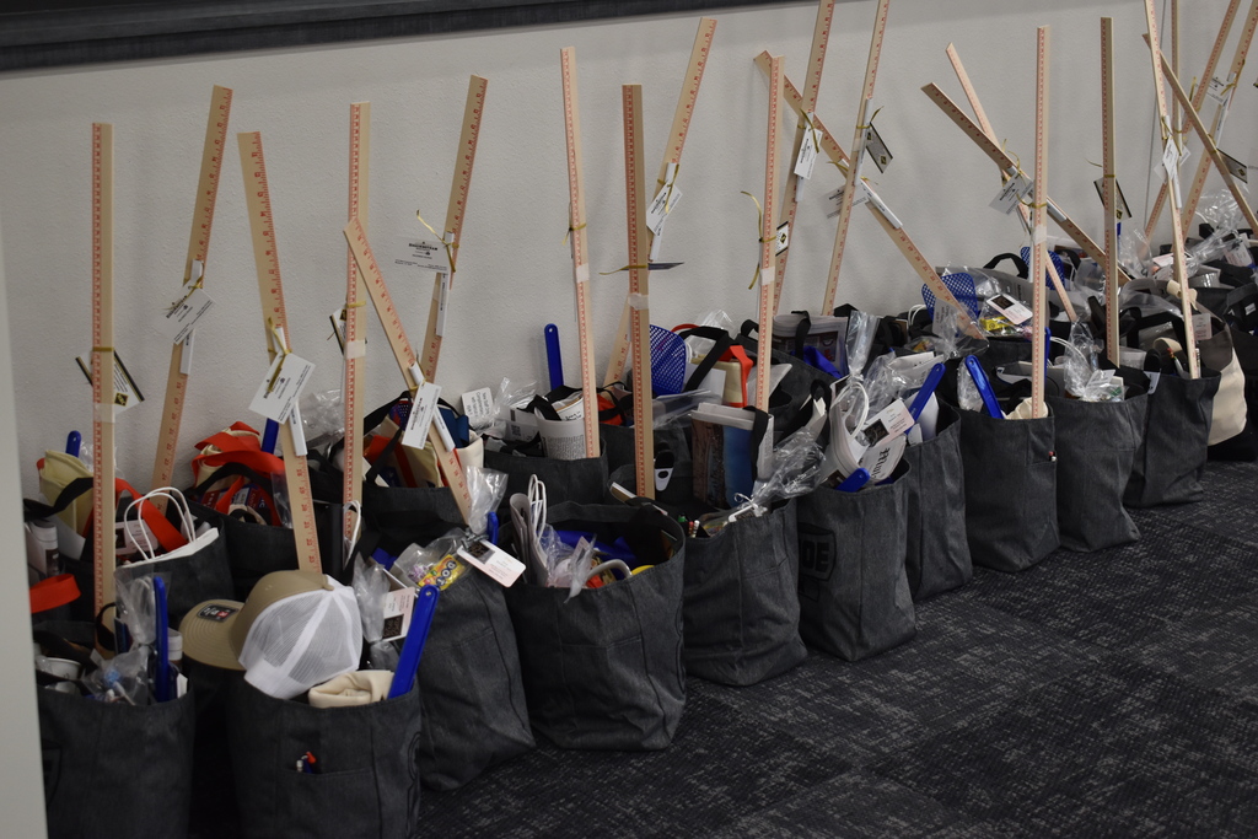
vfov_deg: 23.8
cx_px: 629
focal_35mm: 57
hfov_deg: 35.0
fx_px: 1992
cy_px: 420
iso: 720
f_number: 4.8
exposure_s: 1/60
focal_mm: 38
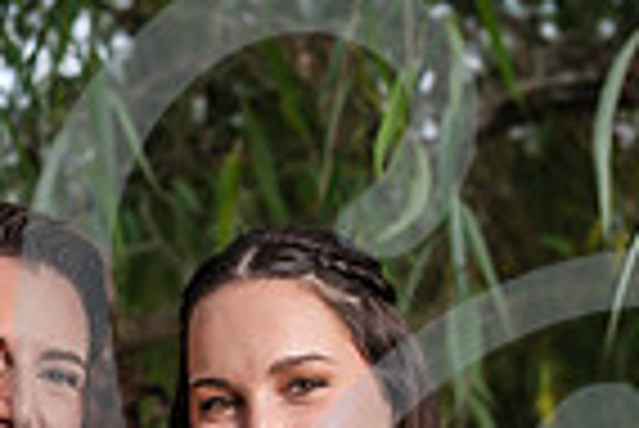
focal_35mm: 155
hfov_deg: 13.2
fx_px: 2754
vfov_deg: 8.5
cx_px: 180
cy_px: 804
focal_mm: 38
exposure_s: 1/250
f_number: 2.8
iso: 100
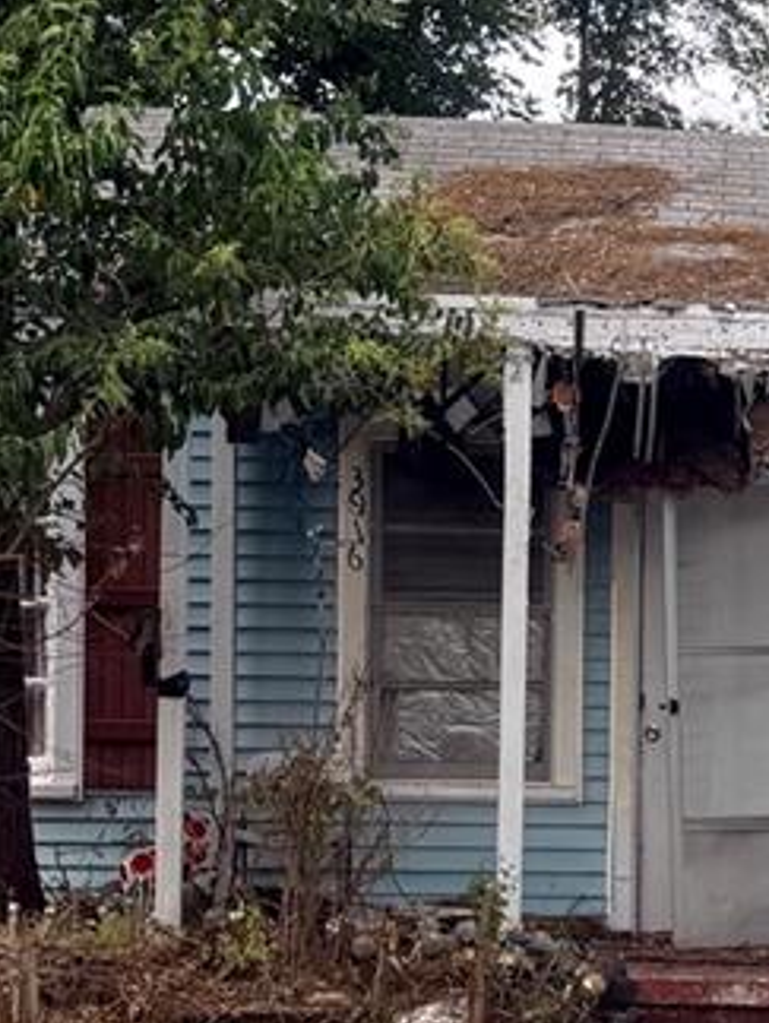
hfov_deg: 12.7
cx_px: 905
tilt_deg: -1.5
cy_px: 706
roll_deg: -1.9
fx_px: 3370
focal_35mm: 114
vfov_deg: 17.2
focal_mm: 6.76
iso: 80
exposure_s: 1/765
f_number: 1.78
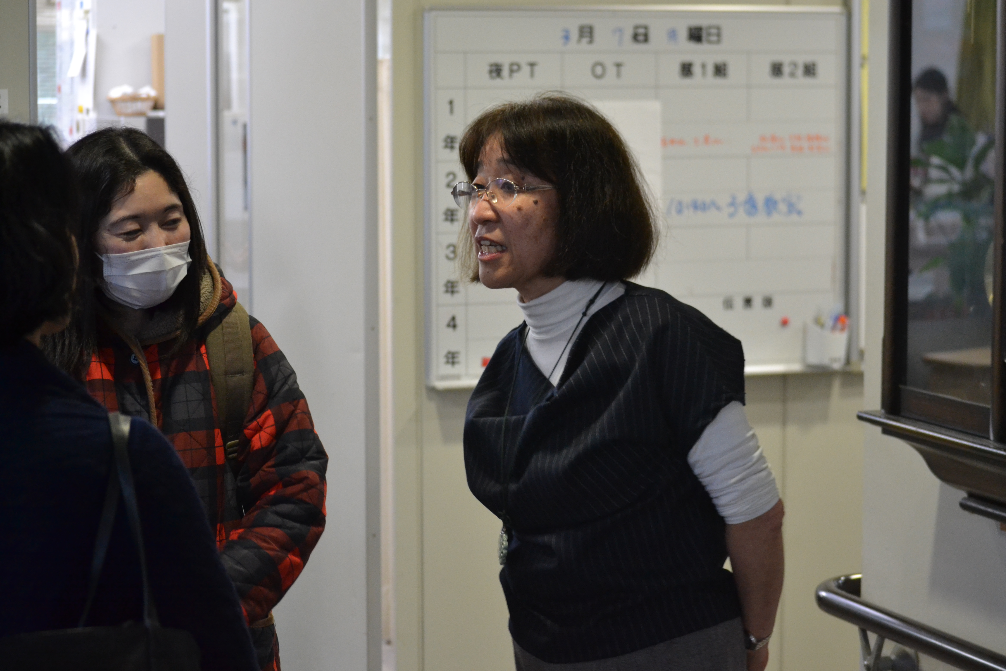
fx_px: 2305
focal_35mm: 82
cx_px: 503
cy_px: 336
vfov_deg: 16.6
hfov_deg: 24.6
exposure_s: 1/60
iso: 1800
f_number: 4
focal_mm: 55
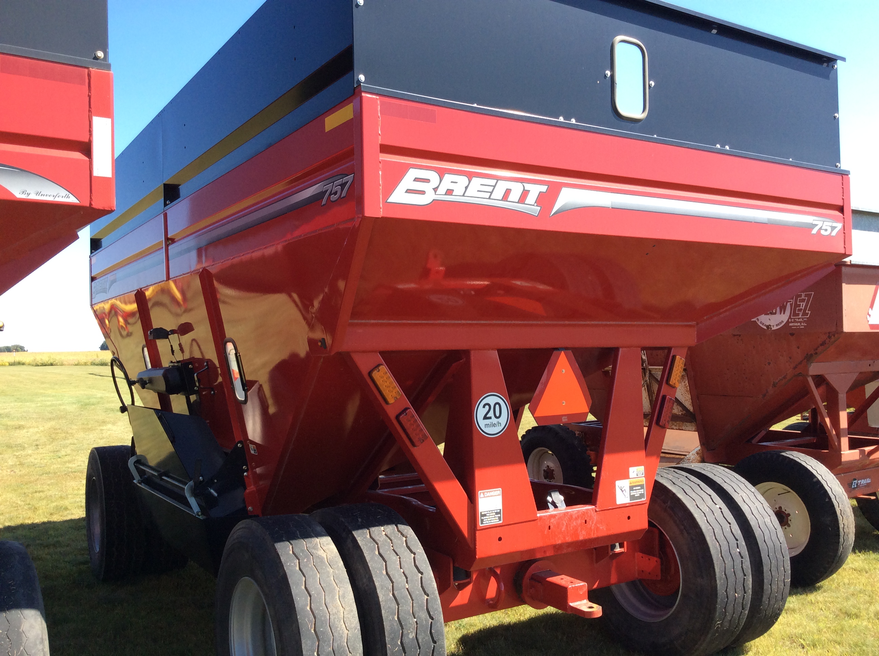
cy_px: 328
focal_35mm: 32
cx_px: 440
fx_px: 811
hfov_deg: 56.9
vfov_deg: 44.1
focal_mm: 3.3
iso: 32
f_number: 2.4
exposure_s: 1/510
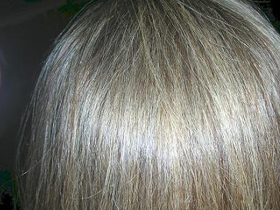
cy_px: 116
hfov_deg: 41.8
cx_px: 170
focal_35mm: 45
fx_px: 364
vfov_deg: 32.2
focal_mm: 5.8
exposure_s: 1/60.1
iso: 50
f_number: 3
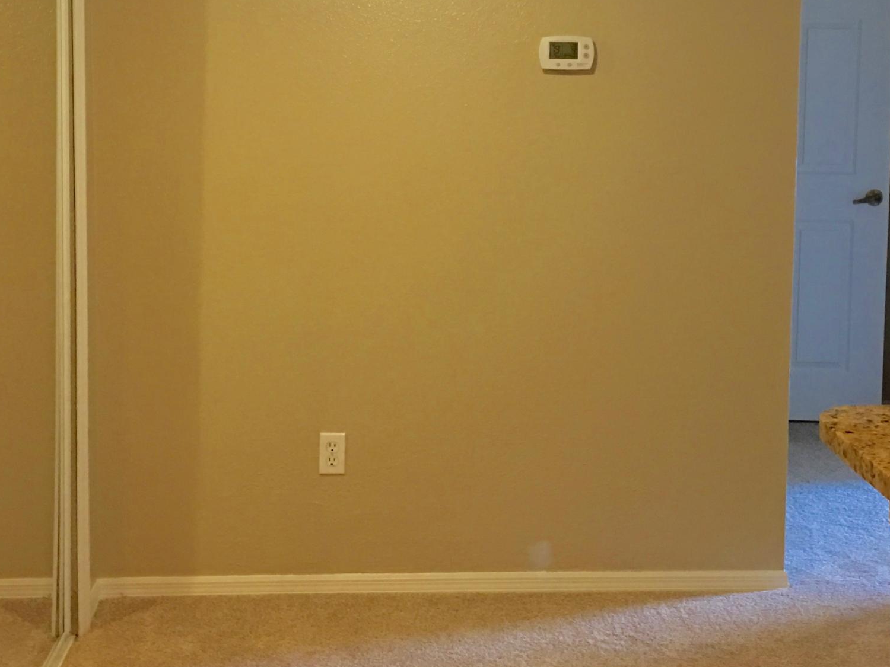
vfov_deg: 25.1
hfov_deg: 33.2
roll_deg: -0.8
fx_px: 1491
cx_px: 485
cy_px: 205
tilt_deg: -4.3
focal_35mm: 58
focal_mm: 4.15
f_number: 2.2
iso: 80
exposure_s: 1/15
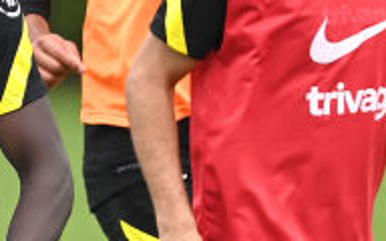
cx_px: 131
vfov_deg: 0.6
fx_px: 22817
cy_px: 252
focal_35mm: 2169
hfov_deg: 1.0
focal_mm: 400
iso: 640
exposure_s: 1/1600
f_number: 5
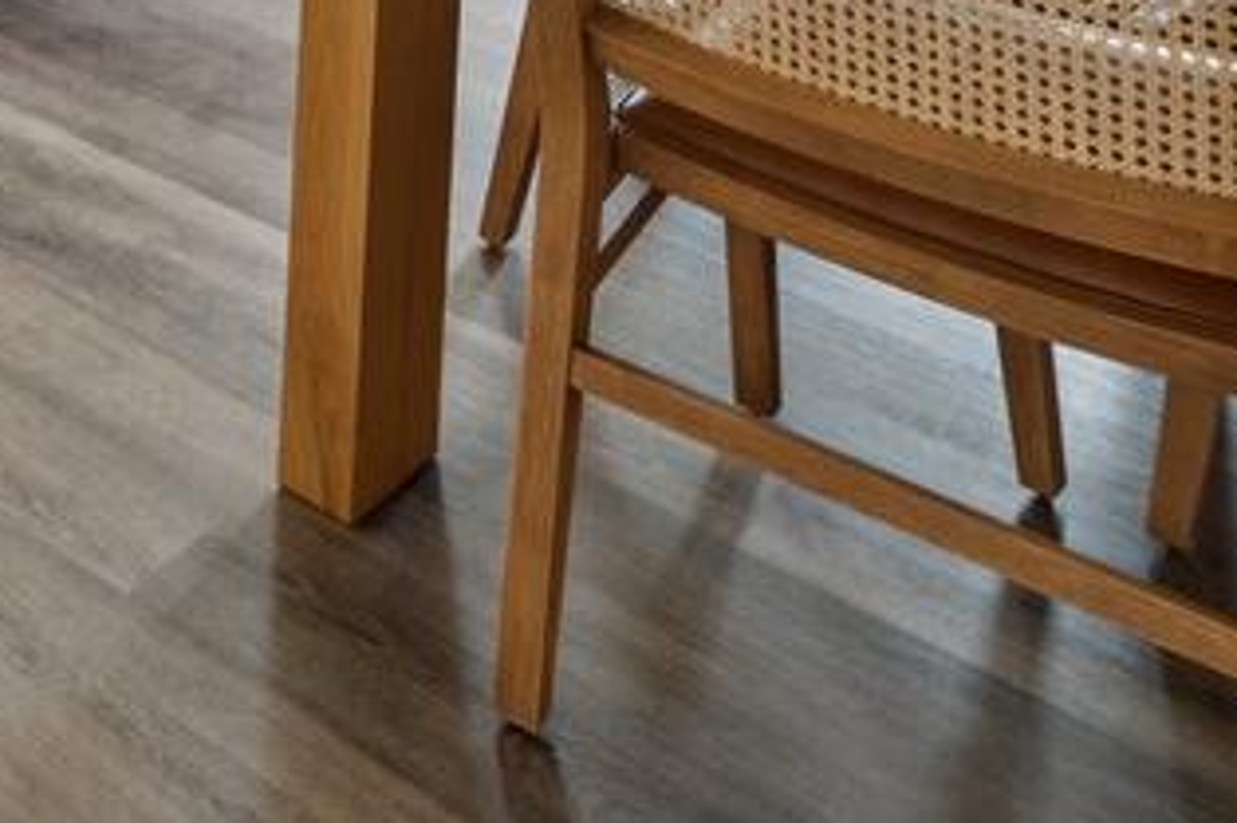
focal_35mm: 55
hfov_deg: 31.0
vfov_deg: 17.4
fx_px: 1889
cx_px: -217
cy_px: -839
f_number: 8
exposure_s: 1/10
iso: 100
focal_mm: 12
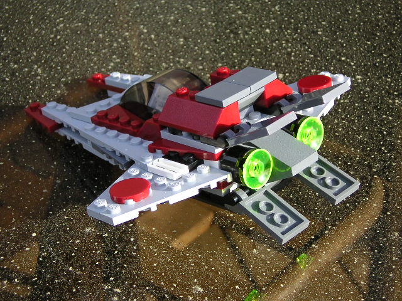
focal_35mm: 79
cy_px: 150
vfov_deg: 18.7
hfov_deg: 24.7
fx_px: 917
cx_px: 201
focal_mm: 10.3
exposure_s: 1/250
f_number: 3.4
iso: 64
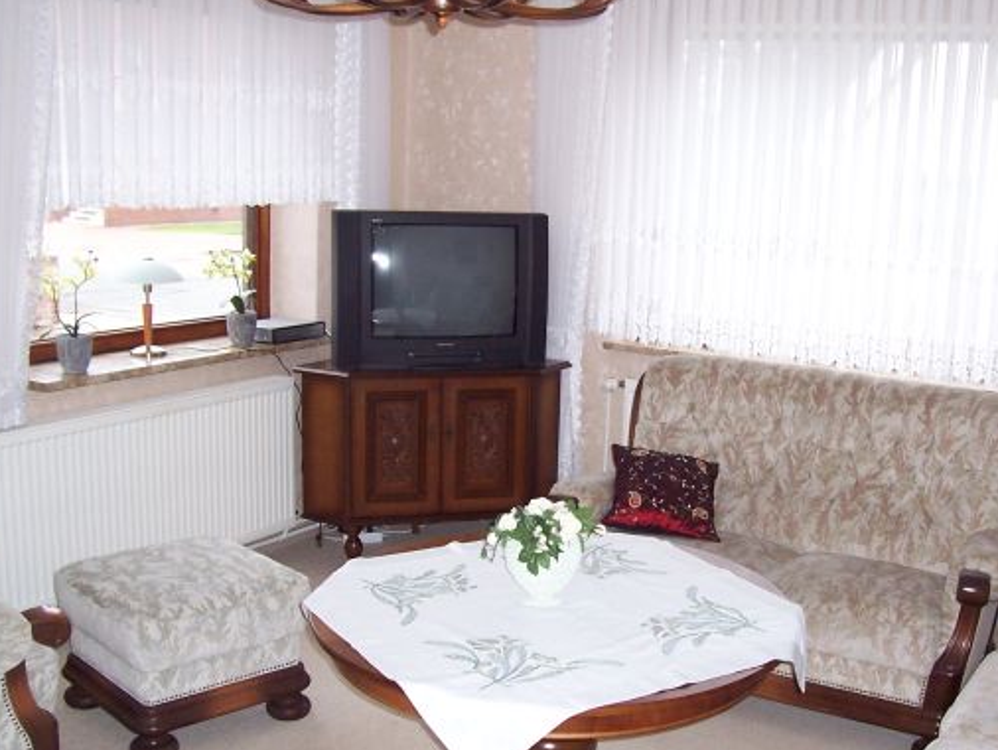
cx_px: 572
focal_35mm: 43
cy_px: 403
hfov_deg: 43.7
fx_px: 1240
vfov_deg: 33.6
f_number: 2.7
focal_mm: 5.6
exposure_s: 1/60
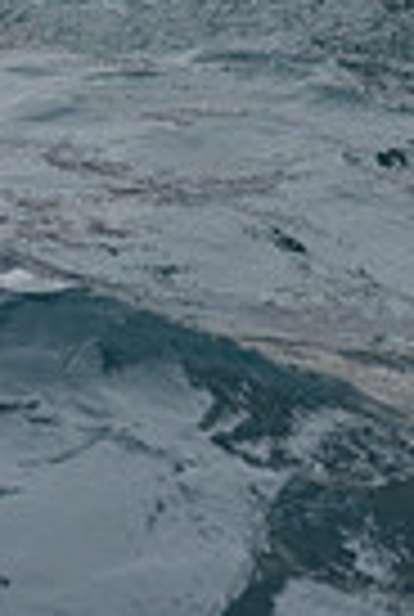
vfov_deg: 5.5
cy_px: -656
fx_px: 6230
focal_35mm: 363
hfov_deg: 3.8
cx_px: 277
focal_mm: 86
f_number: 9
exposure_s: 1/800
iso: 250
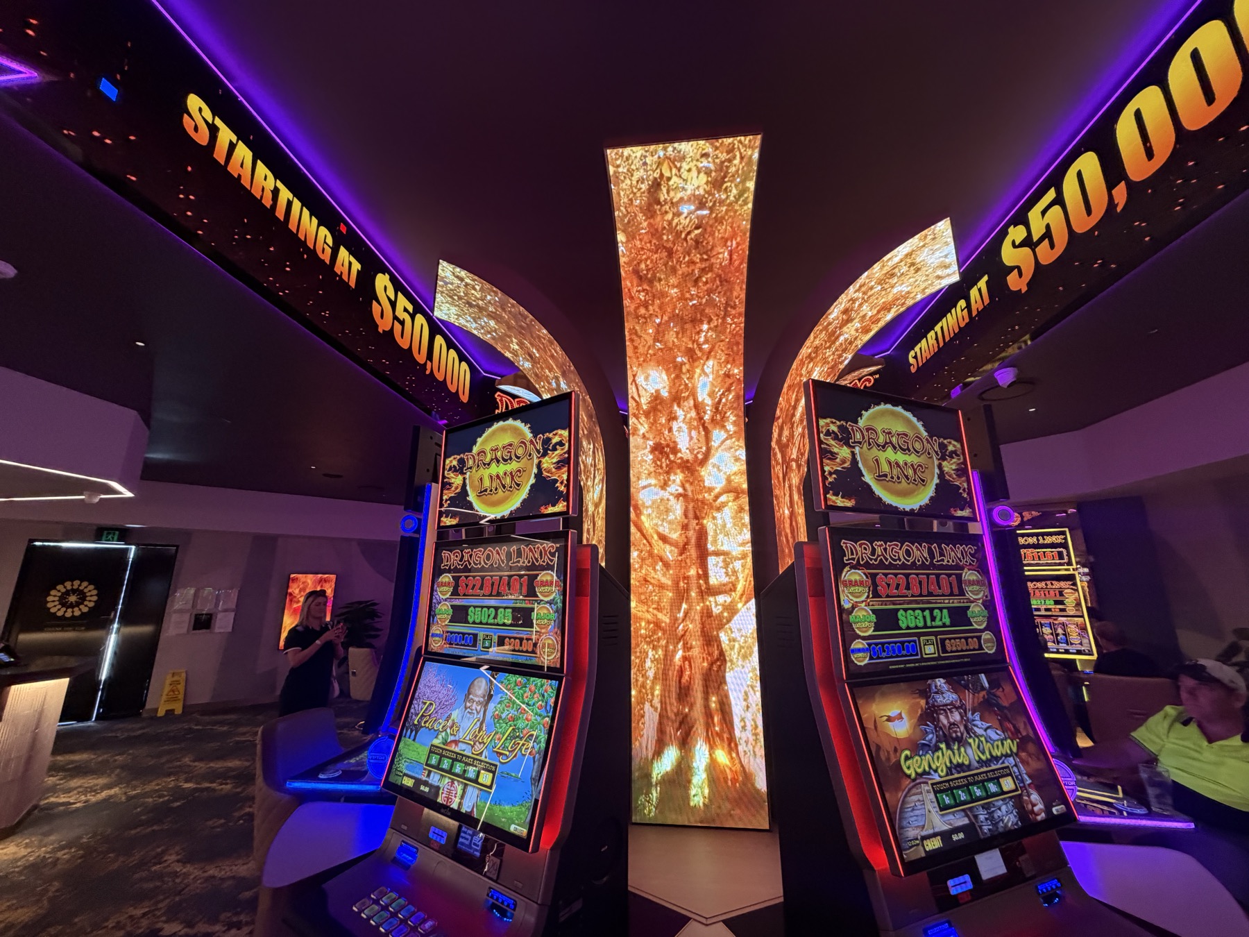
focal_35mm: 14
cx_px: 624
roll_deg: +0.0
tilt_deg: +13.3
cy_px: 468
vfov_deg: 85.7
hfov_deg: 102.1
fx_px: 505
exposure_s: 1/60
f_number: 2.2
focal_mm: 2.22
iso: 400
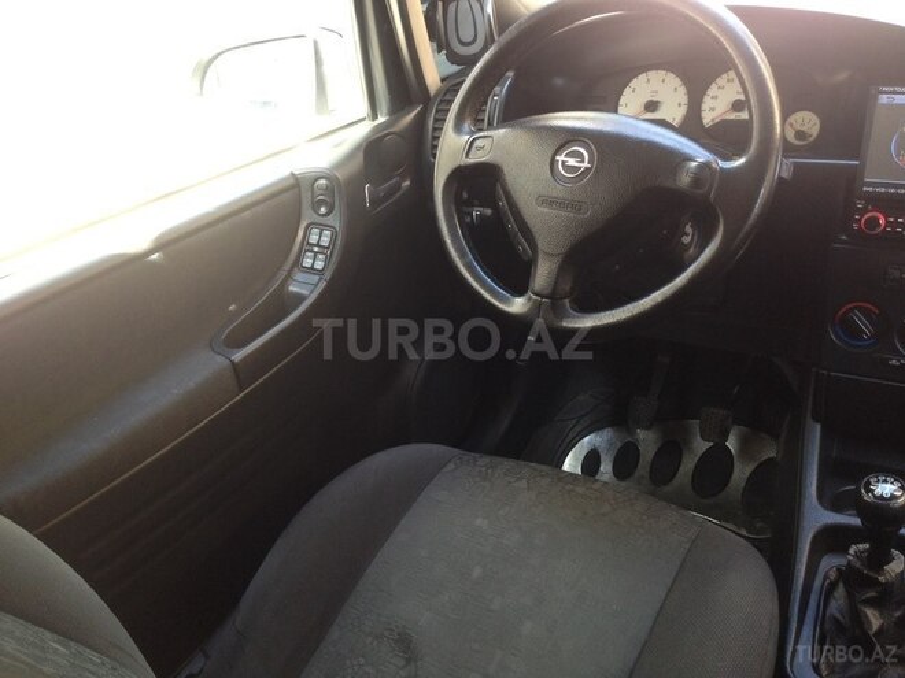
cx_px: 452
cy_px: 339
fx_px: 863
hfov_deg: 55.4
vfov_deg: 42.9
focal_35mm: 33
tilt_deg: -27.4
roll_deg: +8.7
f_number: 2.4
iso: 64
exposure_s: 1/20
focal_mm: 4.12
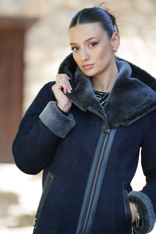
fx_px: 1300
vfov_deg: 10.3
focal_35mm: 200
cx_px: 78
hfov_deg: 6.9
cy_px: 117
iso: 320
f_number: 2.8
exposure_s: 1/320
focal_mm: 200
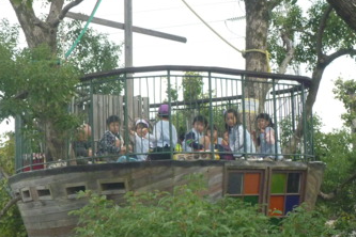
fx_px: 811
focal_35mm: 82
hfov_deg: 24.8
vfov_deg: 16.6
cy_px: 133
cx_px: 186
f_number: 4
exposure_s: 1/500
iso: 250
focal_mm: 6.8
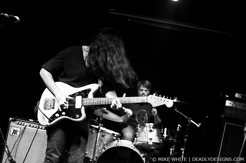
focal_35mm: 45
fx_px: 307
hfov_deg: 43.7
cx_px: 123
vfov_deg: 29.8
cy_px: 82
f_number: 1.8
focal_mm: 30
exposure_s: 1/60
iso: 1000
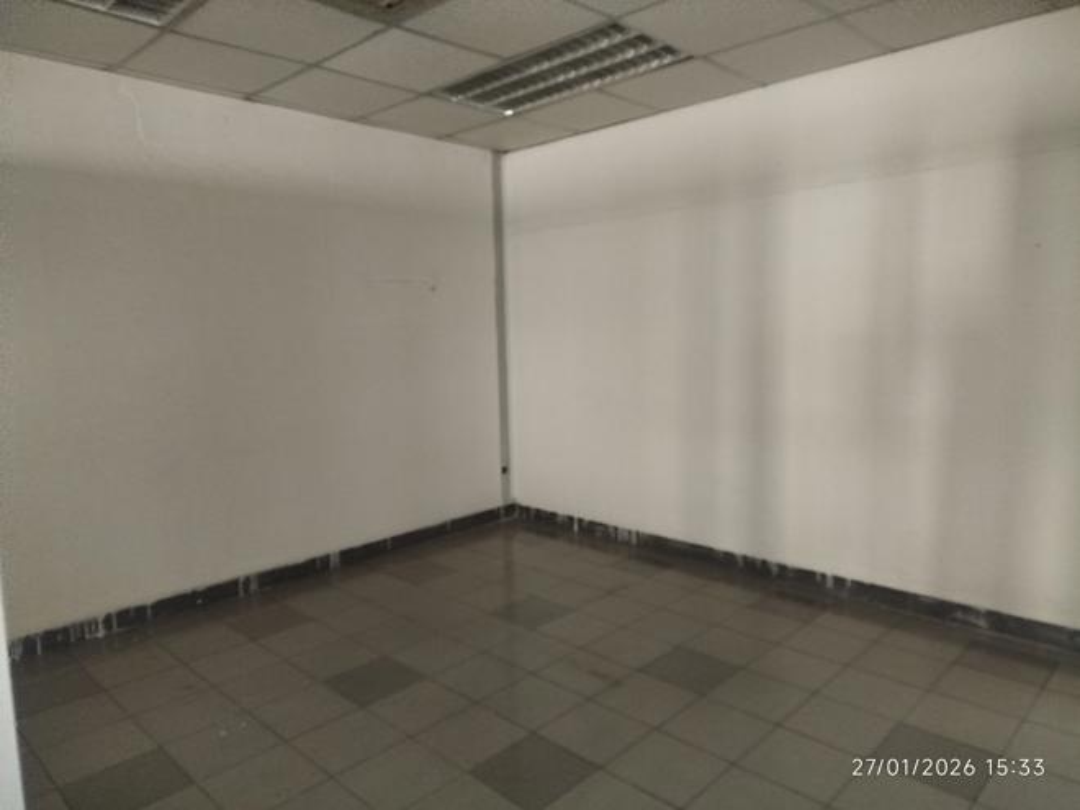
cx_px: 540
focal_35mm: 24
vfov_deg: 56.8
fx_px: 749
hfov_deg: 71.6
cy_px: 405
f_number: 1.7
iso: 2000
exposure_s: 1/17
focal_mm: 5.31
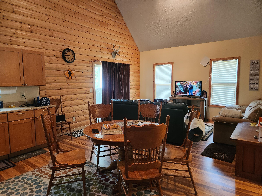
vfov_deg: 58.9
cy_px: 98
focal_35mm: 23
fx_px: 174
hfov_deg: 73.9
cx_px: 131
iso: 640
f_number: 1.8
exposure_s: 1/120
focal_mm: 5.4
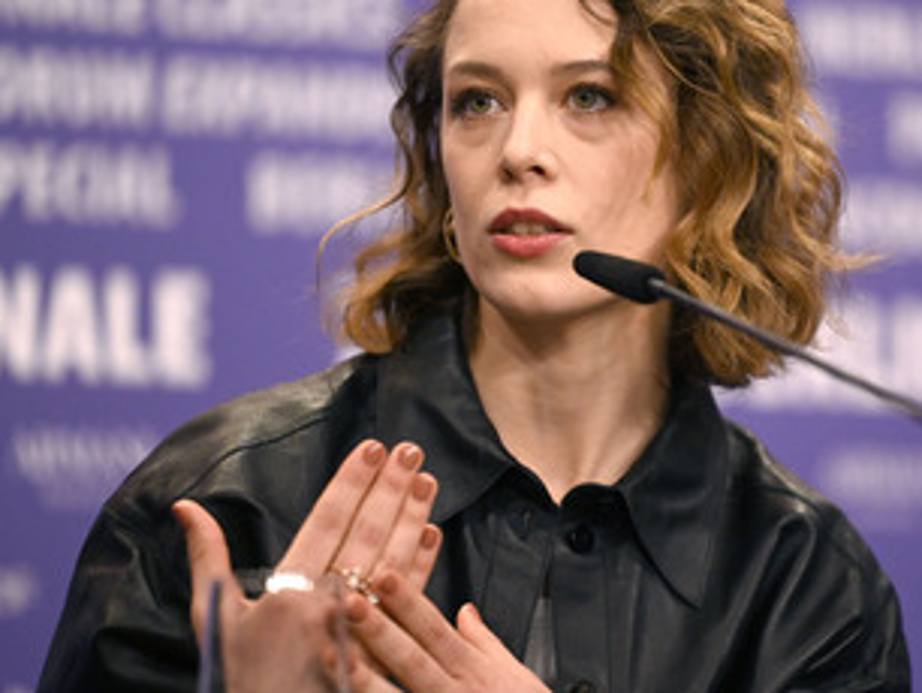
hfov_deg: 7.0
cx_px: 634
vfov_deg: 5.3
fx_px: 7544
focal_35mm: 283
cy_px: 286
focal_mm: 200
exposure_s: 1/1250
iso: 4000
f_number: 2.8
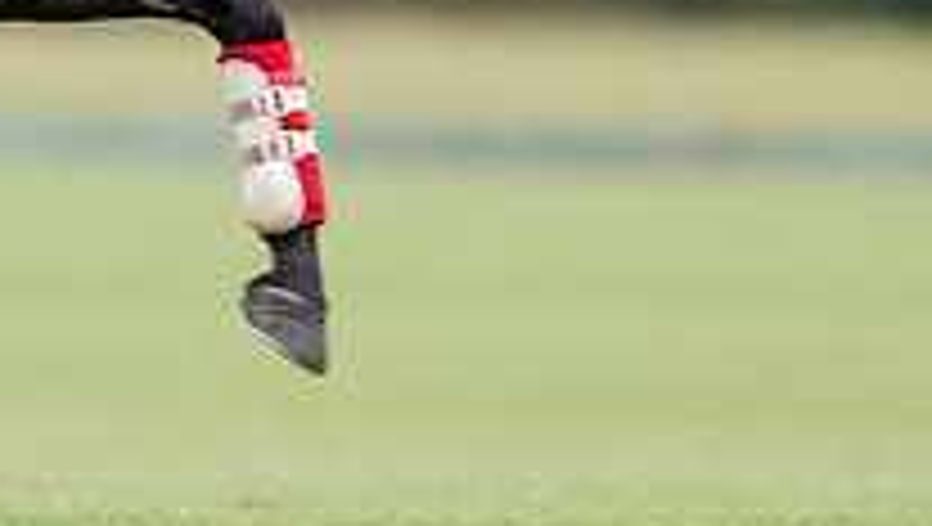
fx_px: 65367
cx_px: -749
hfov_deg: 0.8
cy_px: -93
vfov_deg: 0.5
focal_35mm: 2642
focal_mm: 500
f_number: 4
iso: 800
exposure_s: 1/640
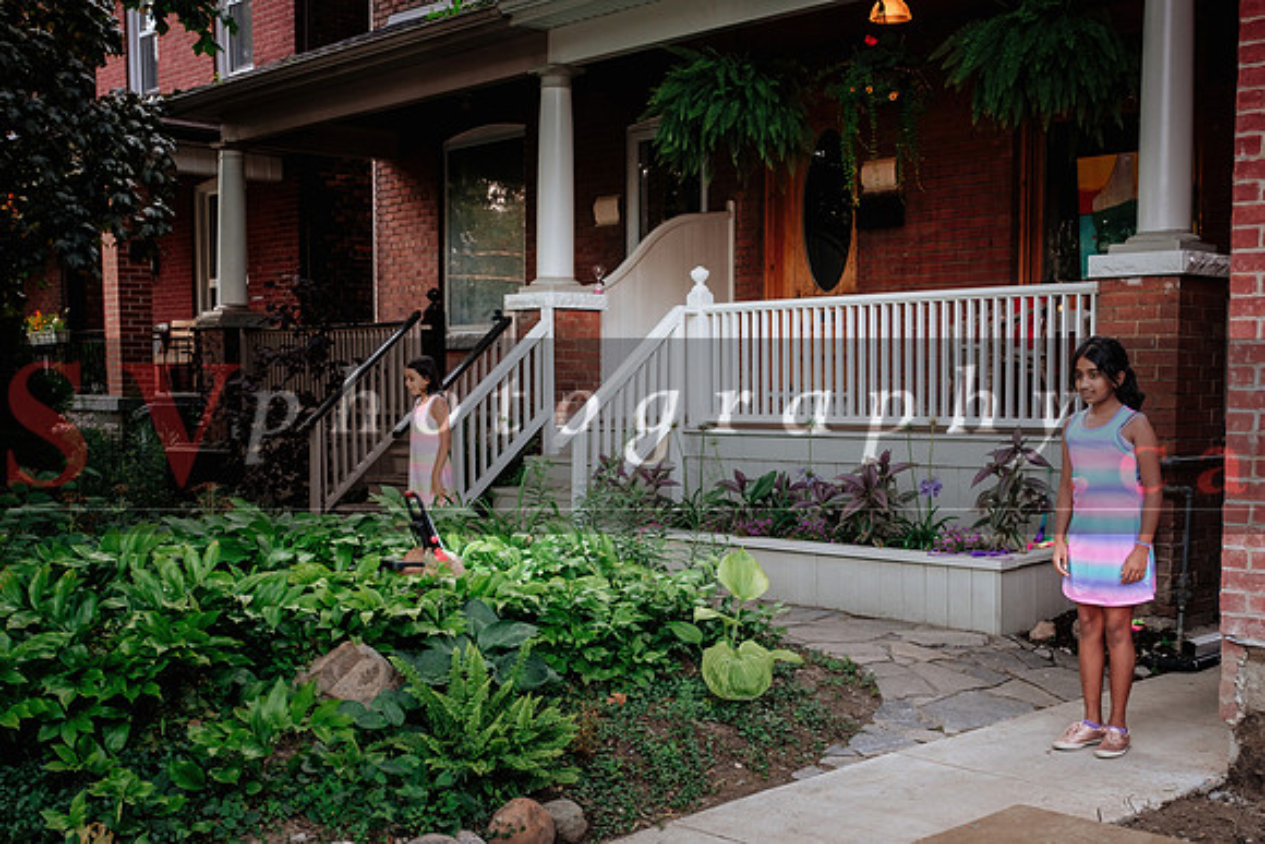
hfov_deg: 46.2
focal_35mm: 42
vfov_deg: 31.8
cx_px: 758
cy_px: 506
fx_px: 1475
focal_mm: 23.4
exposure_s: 1/125
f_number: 2.8
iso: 400
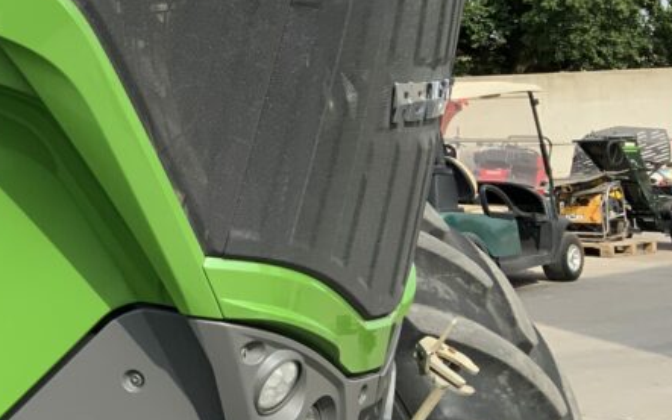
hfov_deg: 26.4
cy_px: 24
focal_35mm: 71
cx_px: -94
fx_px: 1300
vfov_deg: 18.0
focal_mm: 3
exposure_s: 1/1250
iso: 16
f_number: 1.8
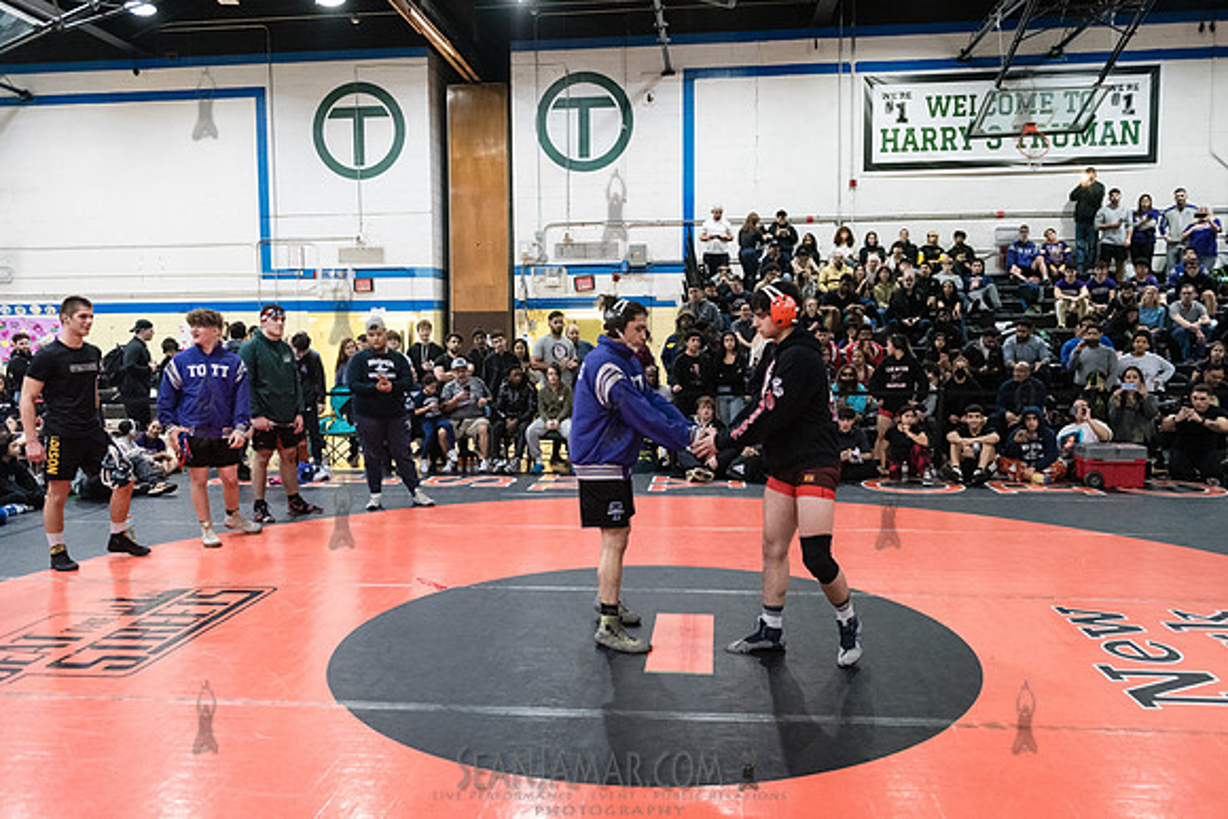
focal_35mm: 27
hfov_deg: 67.4
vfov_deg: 48.0
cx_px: 614
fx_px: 921
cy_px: 410
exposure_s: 1/320
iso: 8000
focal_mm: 27
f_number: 3.2
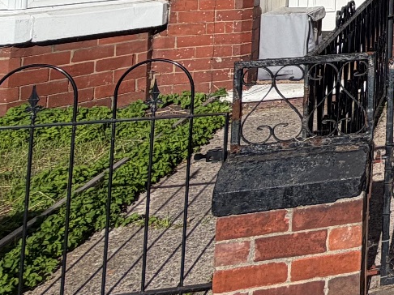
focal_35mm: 59
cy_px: -132
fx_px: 671
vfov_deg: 21.3
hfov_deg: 21.7
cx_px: 700
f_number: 2.2
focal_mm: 2.22
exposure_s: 1/1235
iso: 20
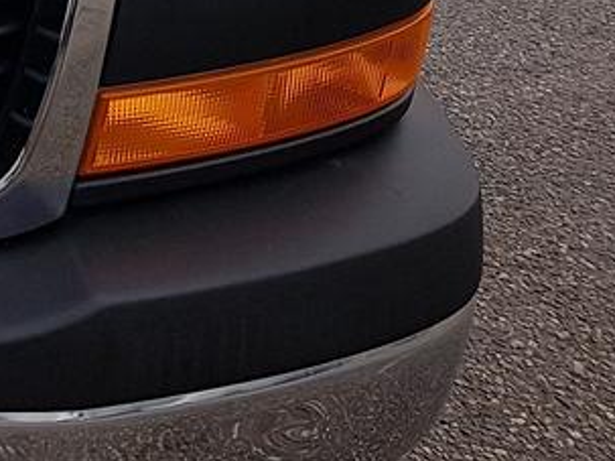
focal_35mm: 110
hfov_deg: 15.4
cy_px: -219
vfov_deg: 12.8
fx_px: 1954
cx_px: -495
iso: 40
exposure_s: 1/706
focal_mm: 4.2
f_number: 1.7
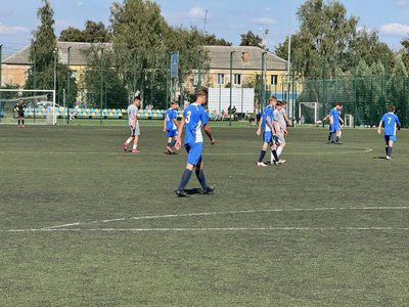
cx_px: 204
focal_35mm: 120
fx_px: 1418
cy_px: 154
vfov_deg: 12.3
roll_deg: -0.5
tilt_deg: -1.8
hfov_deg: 16.4
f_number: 2.8
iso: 50
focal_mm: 15.66
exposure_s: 1/1342
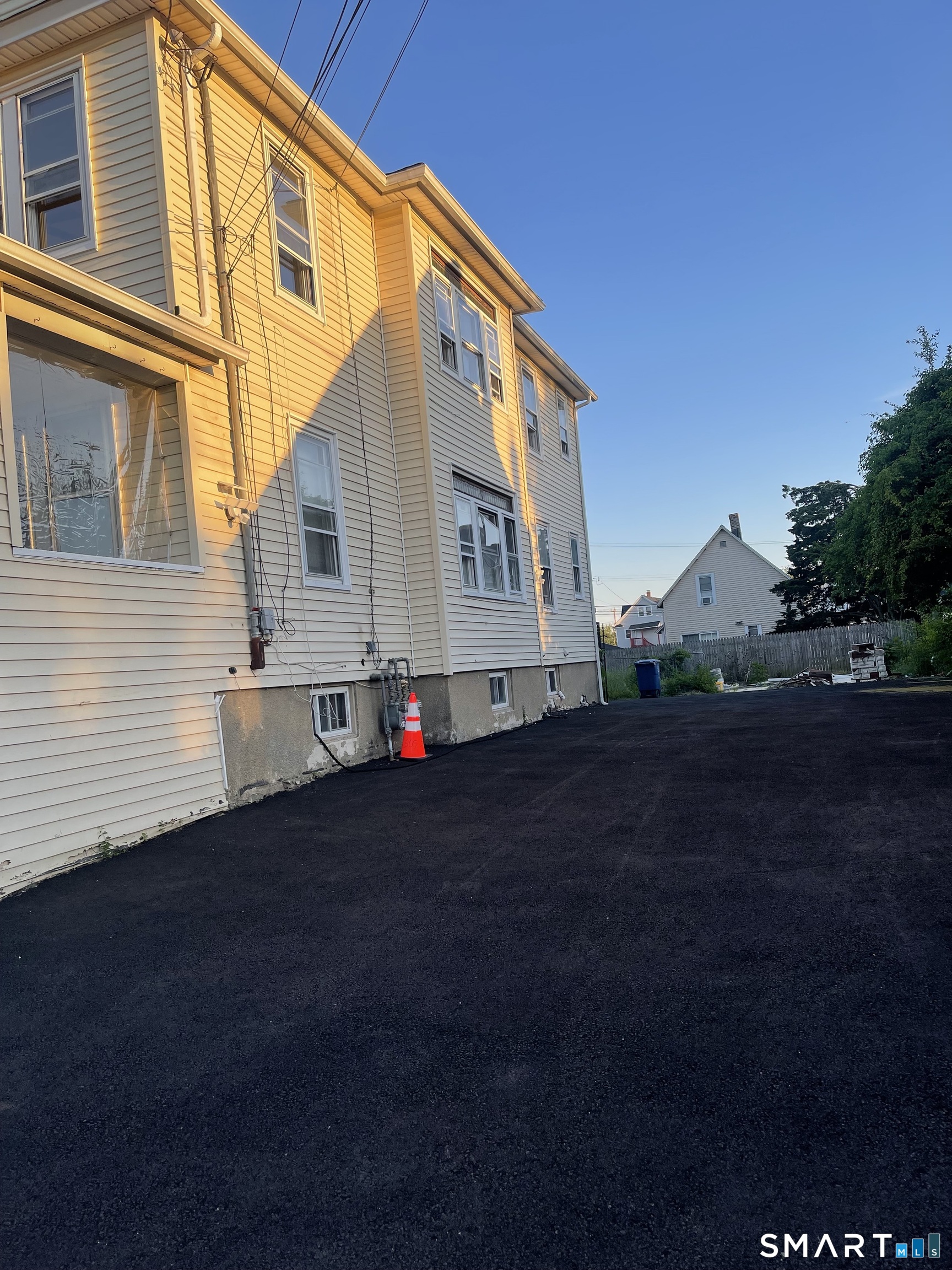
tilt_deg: +2.5
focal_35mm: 25
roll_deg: +6.0
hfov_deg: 54.9
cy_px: 635
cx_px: 476
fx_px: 917
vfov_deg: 69.4
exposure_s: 1/770
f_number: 1.6
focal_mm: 5.1
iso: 32
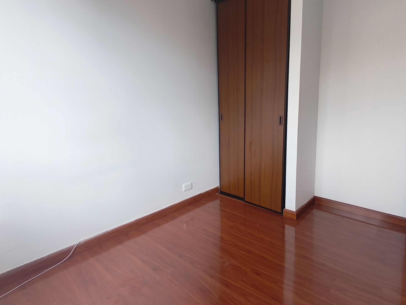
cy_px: 142
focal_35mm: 19
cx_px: 246
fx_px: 223
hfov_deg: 83.5
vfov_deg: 68.7
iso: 50
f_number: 2.2
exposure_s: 1/182
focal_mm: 1.65
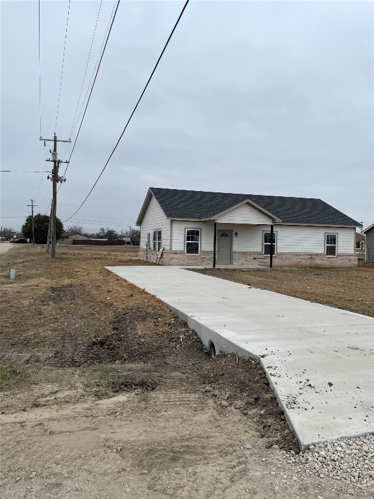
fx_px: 375
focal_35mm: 26
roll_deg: -1.3
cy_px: 250
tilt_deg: +0.1
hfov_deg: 53.1
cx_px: 187
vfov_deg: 67.3
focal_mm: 4.2
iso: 50
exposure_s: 1/3610
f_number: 1.6
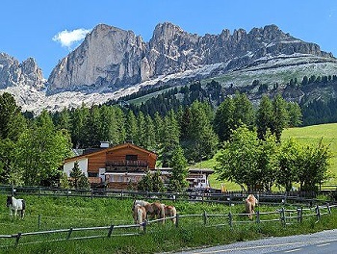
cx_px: 168
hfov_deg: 39.6
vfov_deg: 30.4
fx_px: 468
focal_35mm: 48
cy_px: 127
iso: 47
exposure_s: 1/1225
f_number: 1.85
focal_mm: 6.81
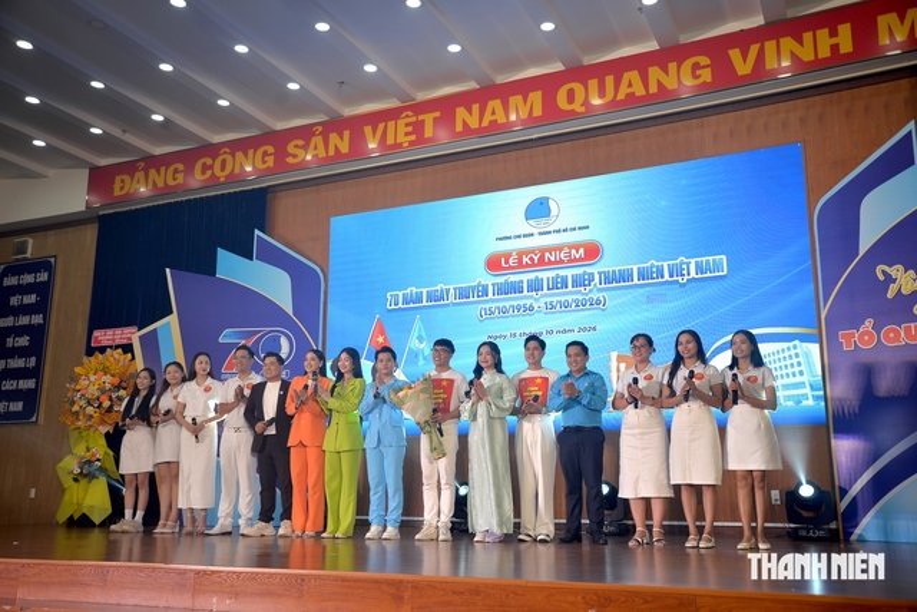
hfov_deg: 55.8
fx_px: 866
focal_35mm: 34
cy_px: 306
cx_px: 458
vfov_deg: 38.9
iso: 220
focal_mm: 34
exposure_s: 1/125
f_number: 4.5
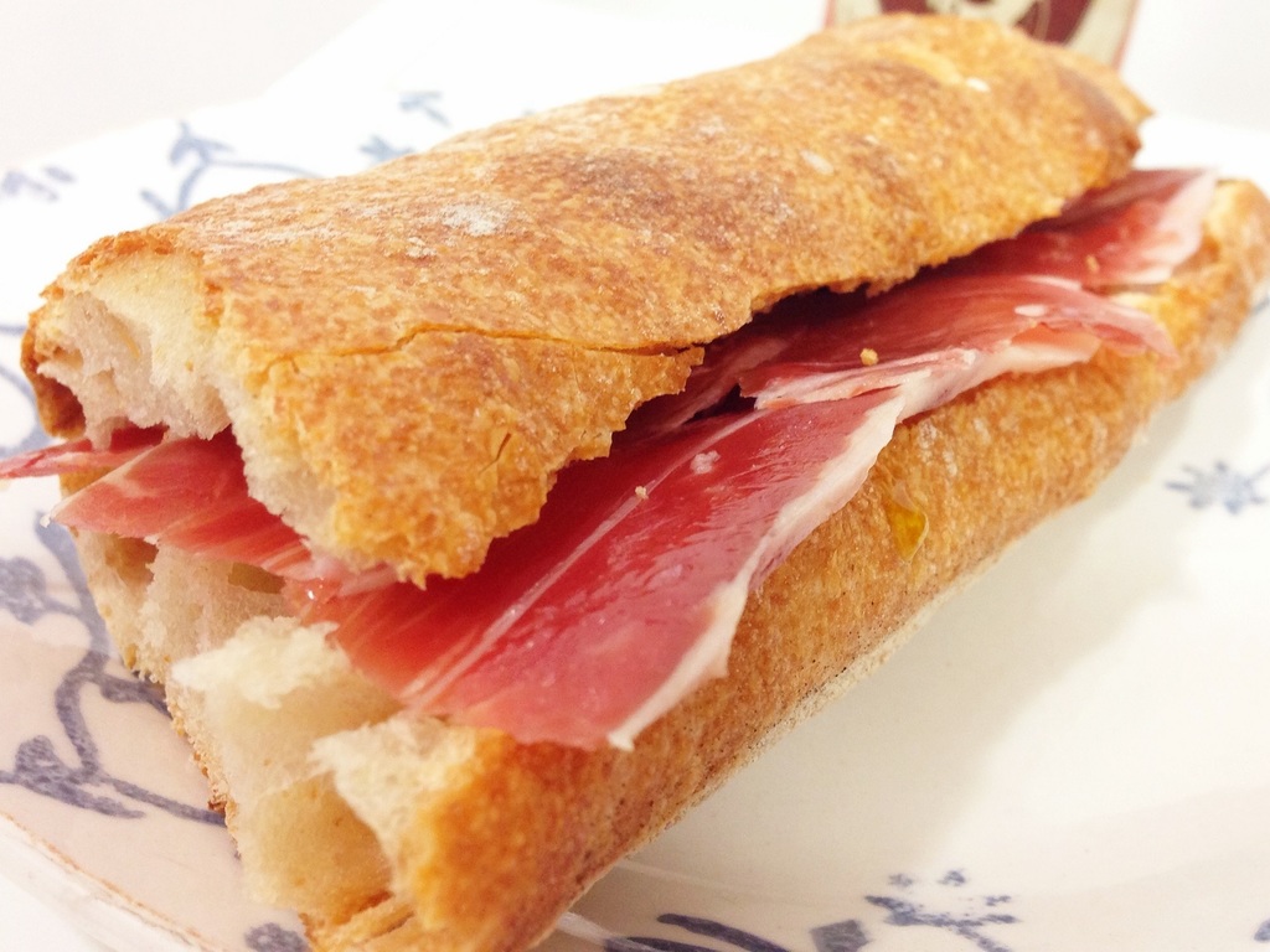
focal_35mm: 33
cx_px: 635
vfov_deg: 42.9
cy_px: 476
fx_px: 1211
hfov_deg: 55.4
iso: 125
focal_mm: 4.12
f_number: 2.4
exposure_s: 1/20
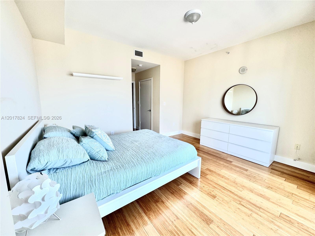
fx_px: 127
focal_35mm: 14
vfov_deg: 85.7
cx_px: 158
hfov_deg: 102.1
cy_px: 118
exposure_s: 1/99
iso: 50
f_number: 2.2
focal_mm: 2.22
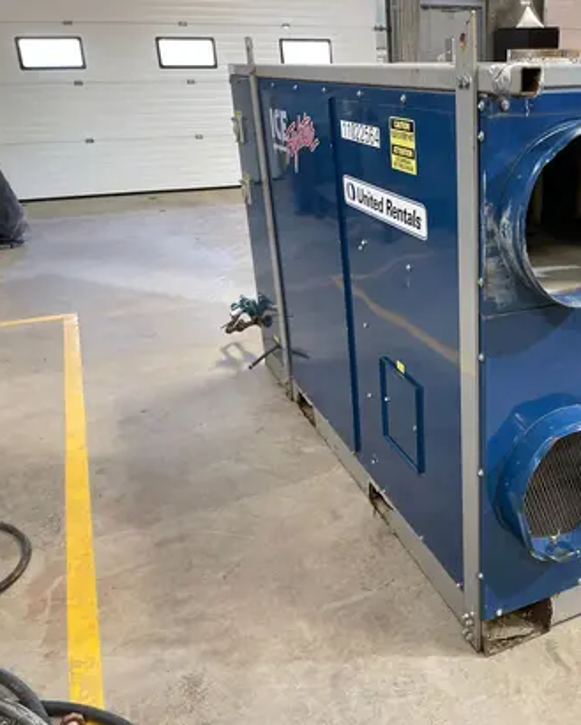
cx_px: 475
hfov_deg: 41.3
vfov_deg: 52.8
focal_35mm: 34
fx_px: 731
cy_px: 362
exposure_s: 1/60
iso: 250
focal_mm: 4.2
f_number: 1.6
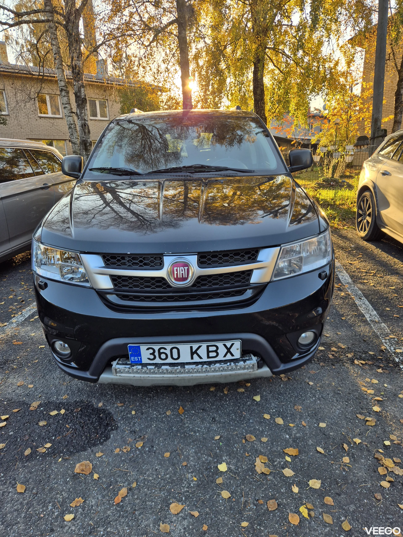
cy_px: 268
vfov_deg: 73.9
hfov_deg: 58.9
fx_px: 357
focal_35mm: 23
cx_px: 202
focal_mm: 5.4
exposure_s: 1/337
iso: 25
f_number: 1.8
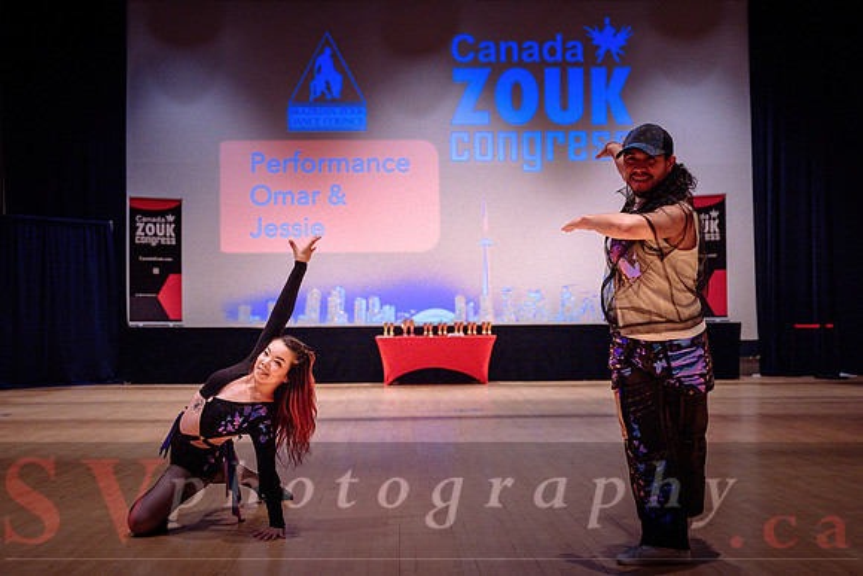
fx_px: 1164
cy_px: 318
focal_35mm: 49
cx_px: 432
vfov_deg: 27.8
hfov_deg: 40.7
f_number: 2.8
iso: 3200
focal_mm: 43
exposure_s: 1/200
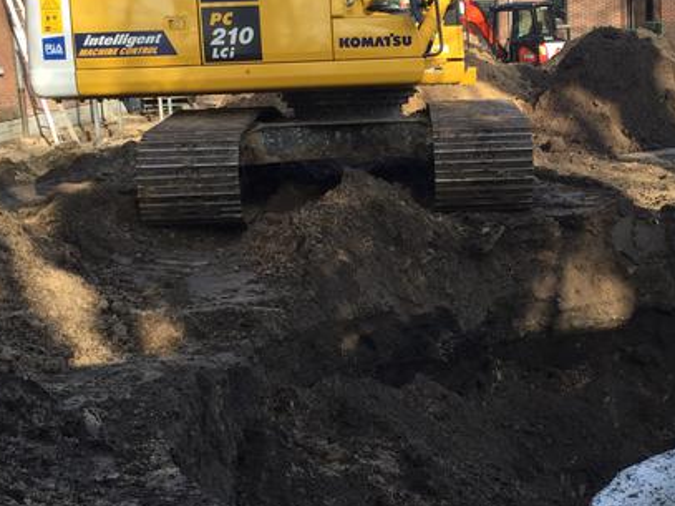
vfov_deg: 25.6
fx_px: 1111
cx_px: 453
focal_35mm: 57
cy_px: 244
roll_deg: +3.3
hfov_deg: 33.5
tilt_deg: -10.5
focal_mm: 4.15
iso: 32
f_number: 2.2
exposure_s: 1/341
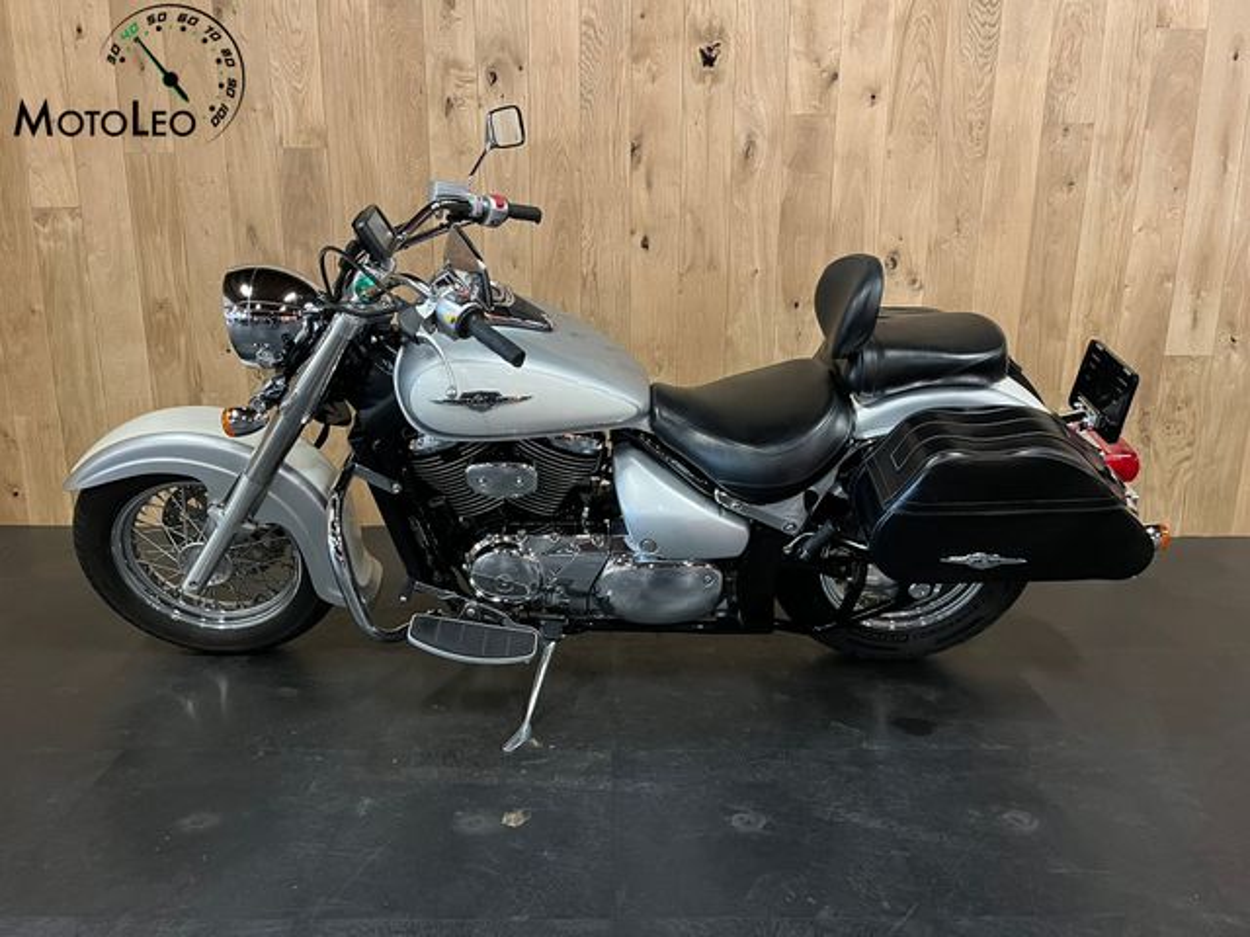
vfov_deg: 53.1
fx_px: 939
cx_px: 625
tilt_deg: -14.7
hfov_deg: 67.3
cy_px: 468
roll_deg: -0.3
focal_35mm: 26
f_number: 1.6
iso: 640
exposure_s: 1/33
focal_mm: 5.1
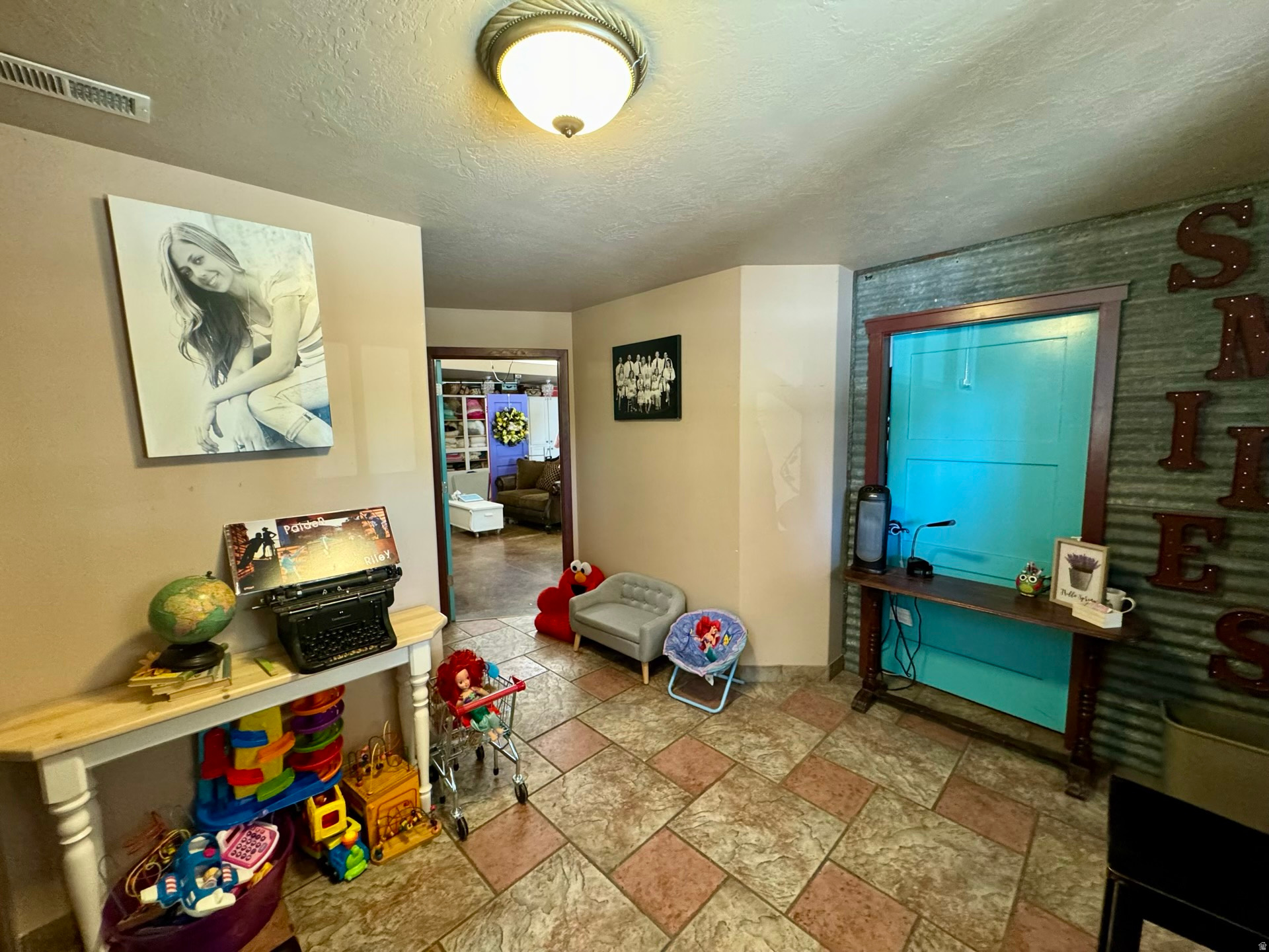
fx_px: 513
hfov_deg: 102.1
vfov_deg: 85.7
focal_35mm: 14
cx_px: 634
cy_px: 476
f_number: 2.2
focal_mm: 2.22
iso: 500
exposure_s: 1/60
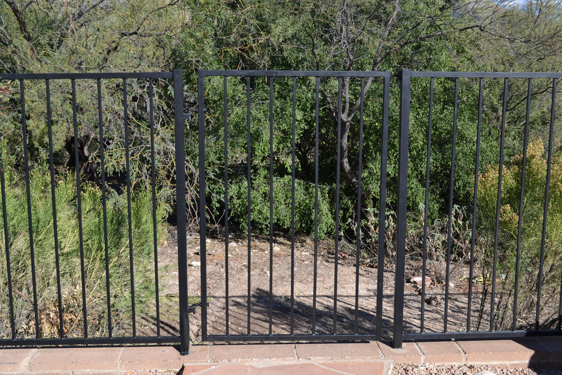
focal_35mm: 44
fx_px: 679
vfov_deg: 30.8
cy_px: 188
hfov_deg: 45.0
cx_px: 281
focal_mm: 29
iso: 100
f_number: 7.1
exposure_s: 1/200
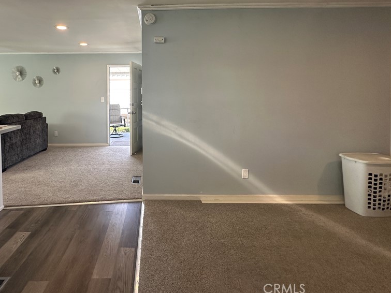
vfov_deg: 66.8
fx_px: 215
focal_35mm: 19
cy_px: 97
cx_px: 149
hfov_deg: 83.2
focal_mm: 2.22
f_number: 2.2
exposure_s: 1/120
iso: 160
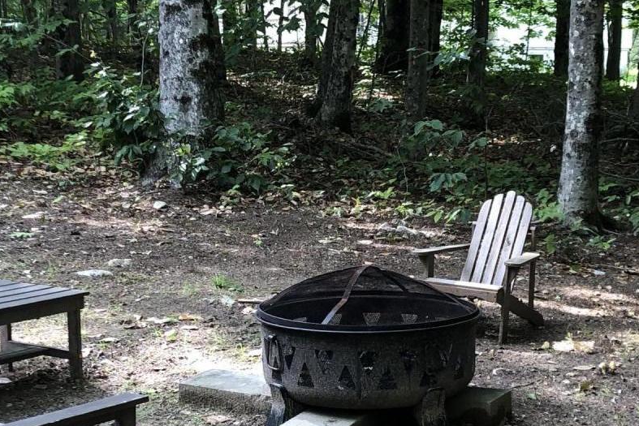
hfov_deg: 27.2
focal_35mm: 74
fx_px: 1314
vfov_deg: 18.3
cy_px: 322
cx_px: 407
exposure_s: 1/120
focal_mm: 3.99
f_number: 1.8
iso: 50
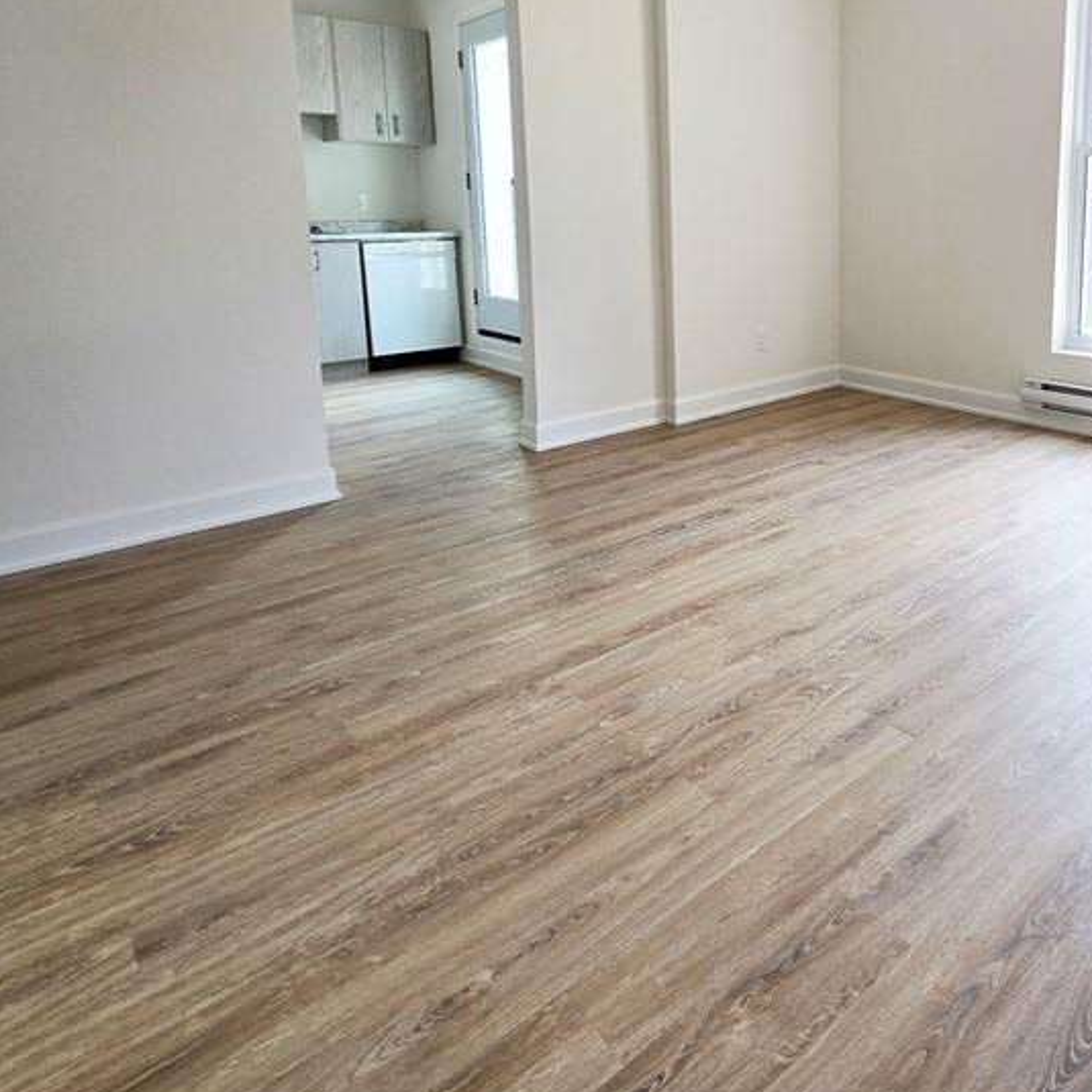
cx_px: 812
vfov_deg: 67.1
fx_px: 785
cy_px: 337
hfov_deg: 65.6
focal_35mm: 22
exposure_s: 1/120
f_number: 2.2
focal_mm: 2.2
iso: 50
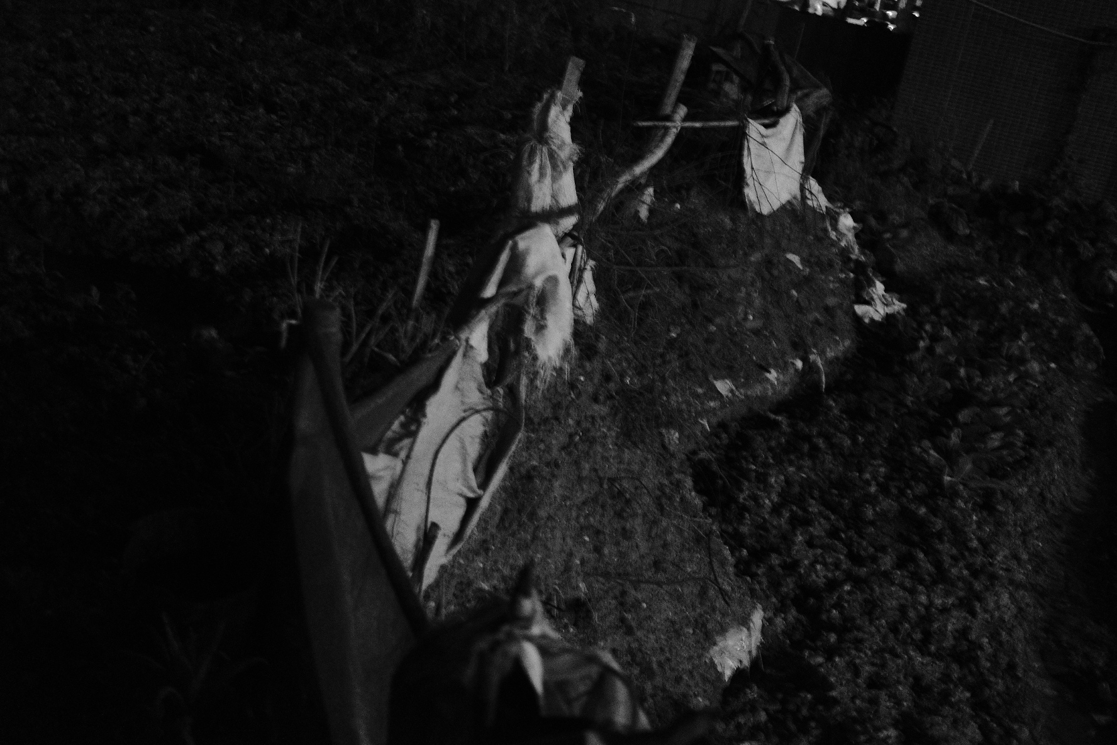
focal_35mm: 53
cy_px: 372
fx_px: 1644
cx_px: 558
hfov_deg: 37.5
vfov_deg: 25.5
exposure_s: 1/13
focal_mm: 35
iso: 8000
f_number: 2
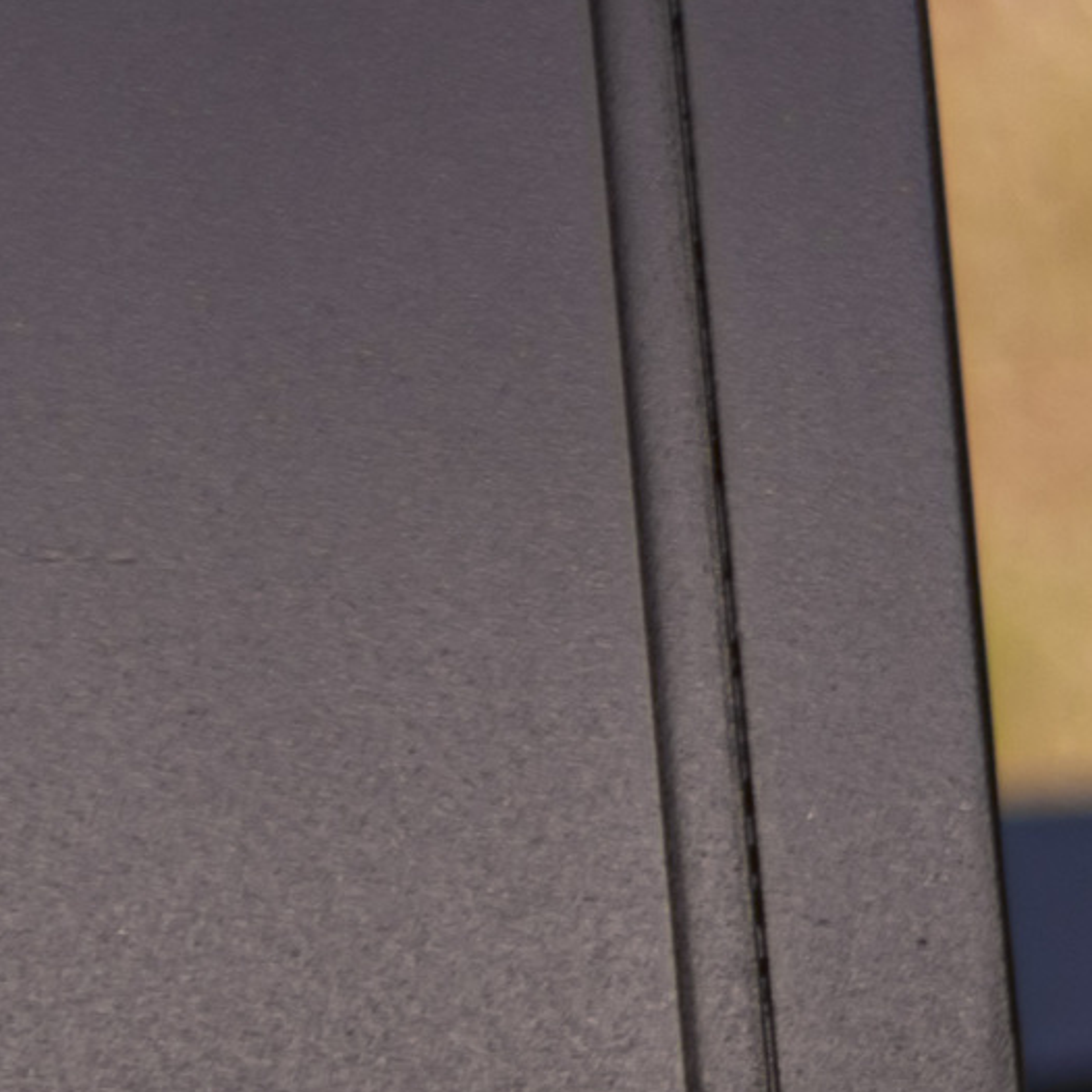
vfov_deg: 3.6
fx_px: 17131
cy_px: 1536
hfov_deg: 3.5
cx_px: 4148
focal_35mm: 480
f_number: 2.8
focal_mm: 48
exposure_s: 1/320
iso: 64
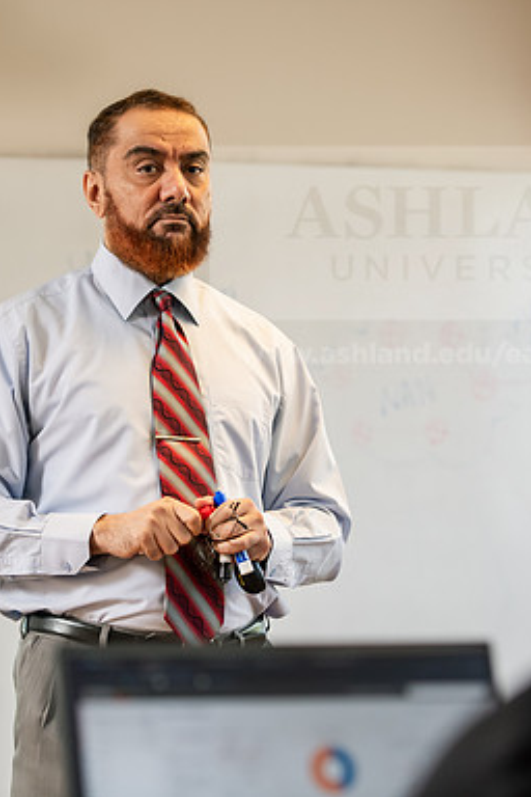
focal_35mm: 148
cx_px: 147
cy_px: 397
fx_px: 3274
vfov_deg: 13.9
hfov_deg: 9.3
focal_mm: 98
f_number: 3.2
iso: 1000
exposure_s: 1/200
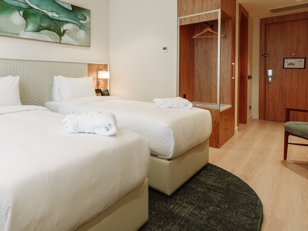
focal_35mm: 22
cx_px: 77
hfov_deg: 71.2
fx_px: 196
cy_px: 78
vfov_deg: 59.7
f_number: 9
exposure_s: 1/6
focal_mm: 14
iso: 160
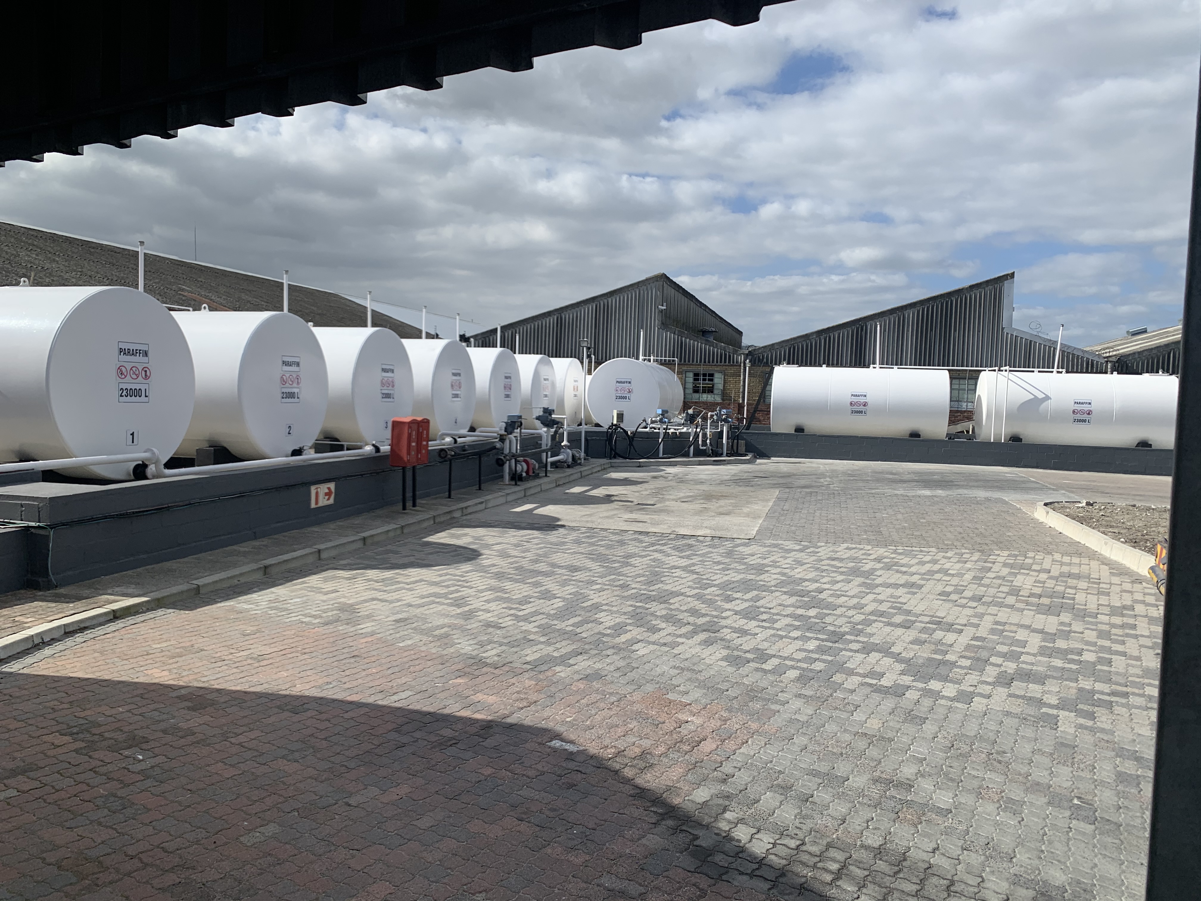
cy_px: 450
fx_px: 902
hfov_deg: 67.3
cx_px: 600
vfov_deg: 53.1
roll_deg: -1.9
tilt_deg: -2.7
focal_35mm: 26
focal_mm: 4.25
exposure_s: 1/3185
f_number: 1.8
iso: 25
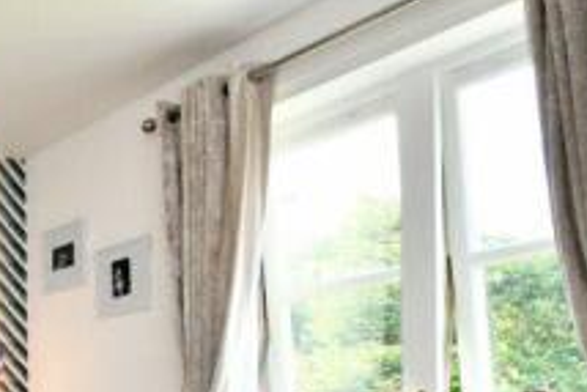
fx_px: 751
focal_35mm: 46
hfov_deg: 33.2
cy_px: 434
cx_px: -149
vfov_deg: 26.8
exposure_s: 1/60
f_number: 4
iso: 220
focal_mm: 10
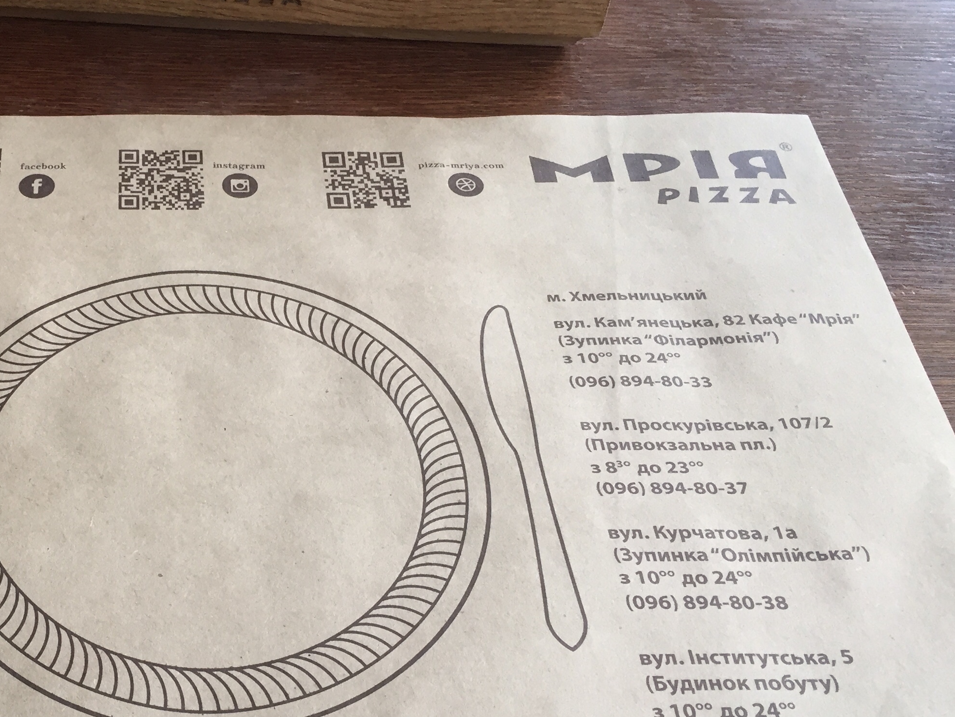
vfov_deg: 30.0
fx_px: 1324
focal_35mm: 48
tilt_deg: -53.1
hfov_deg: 38.3
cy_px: 485
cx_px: 200
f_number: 2.2
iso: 80
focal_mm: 4.15
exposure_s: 1/33
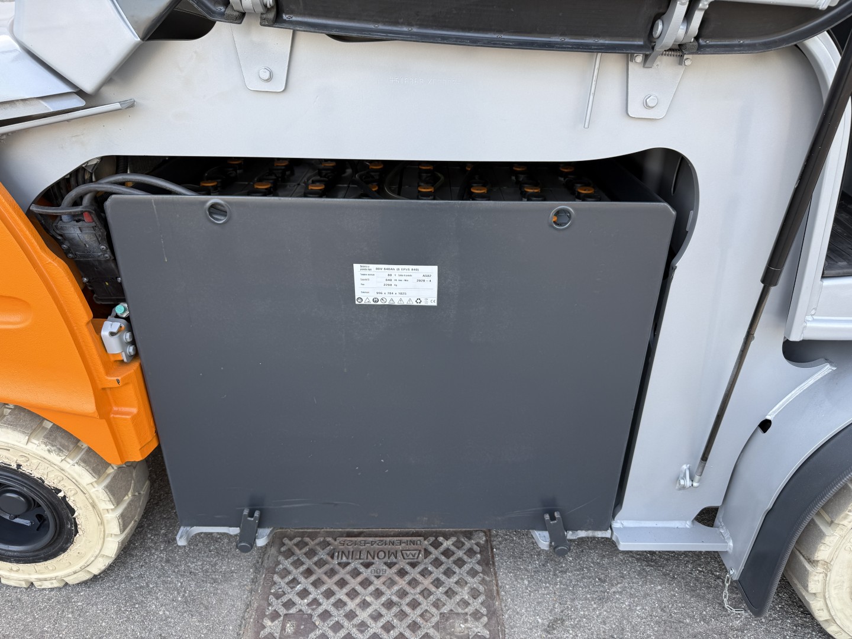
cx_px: 426
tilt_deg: -27.1
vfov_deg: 56.8
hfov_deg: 71.6
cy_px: 320
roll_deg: -1.9
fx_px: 591
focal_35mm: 24
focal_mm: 6.76
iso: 64
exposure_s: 1/197
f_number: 1.78
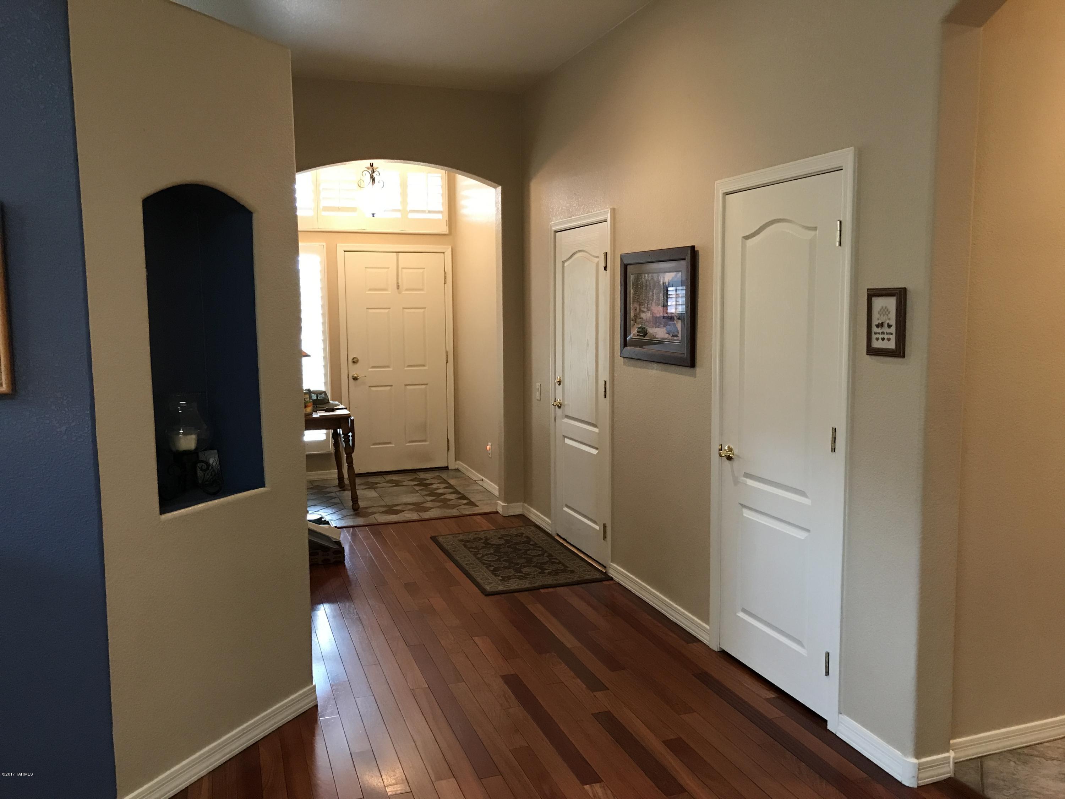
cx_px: 532
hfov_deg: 63.4
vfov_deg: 49.7
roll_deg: +0.3
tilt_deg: -6.6
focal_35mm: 28
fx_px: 861
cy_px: 400
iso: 64
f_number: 1.8
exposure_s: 1/15
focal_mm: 3.99
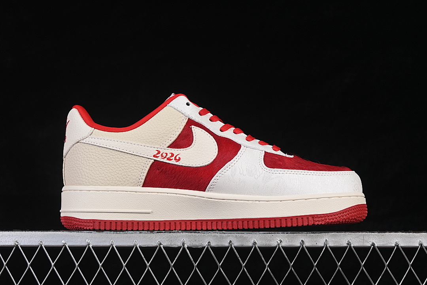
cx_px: 214
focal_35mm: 75
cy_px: 142
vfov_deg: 18.2
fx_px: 890
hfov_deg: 27.0
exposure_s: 1/80
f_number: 8
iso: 160
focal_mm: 50
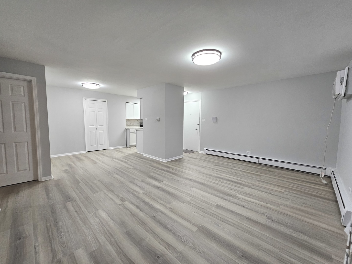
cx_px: 176
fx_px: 132
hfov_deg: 106.2
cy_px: 132
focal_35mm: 13
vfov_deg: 89.9
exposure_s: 1/60
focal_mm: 2.2
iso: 160
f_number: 2.2
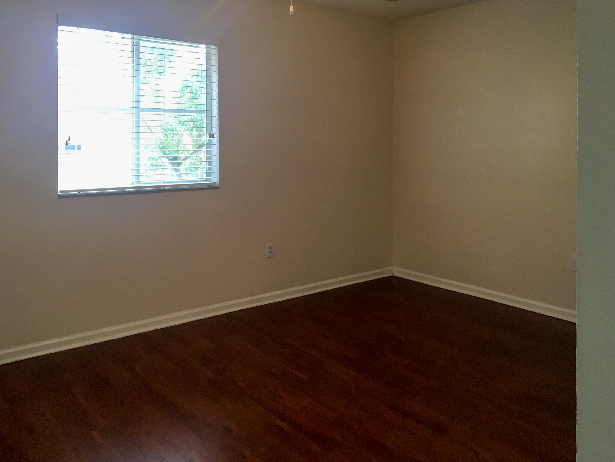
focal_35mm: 29
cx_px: 308
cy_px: 231
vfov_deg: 48.2
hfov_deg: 61.7
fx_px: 515
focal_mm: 4.15
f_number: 2.2
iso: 50
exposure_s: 1/30
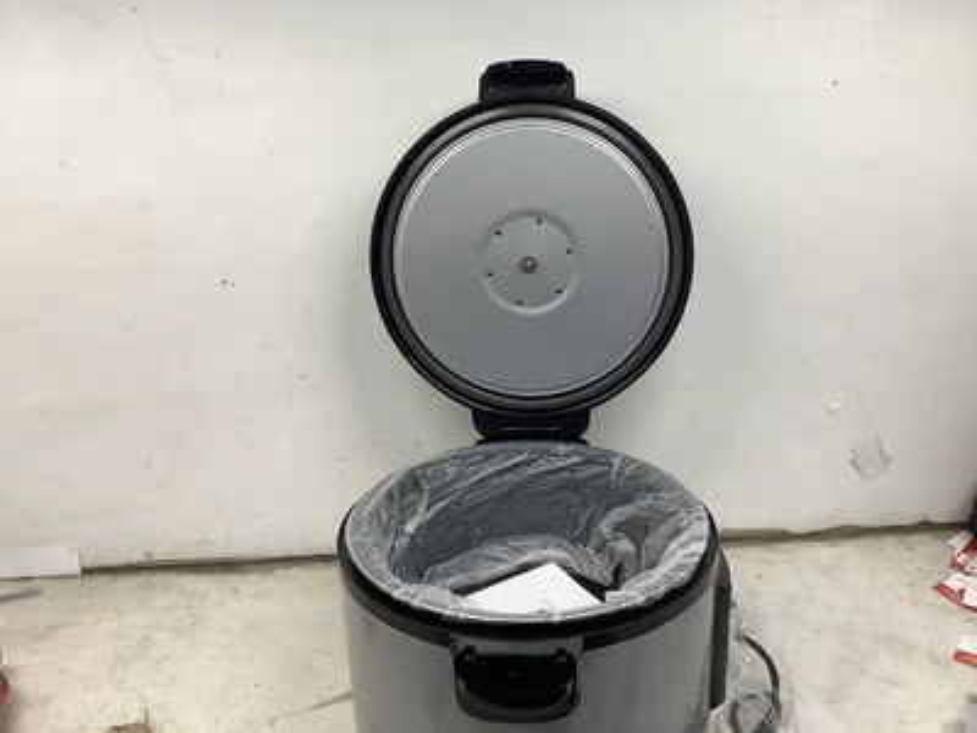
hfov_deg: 58.4
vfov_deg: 45.4
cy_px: 366
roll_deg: +1.8
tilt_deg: -20.1
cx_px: 488
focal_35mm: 31
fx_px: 875
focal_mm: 3.3
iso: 64
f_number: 2.4
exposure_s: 1/120
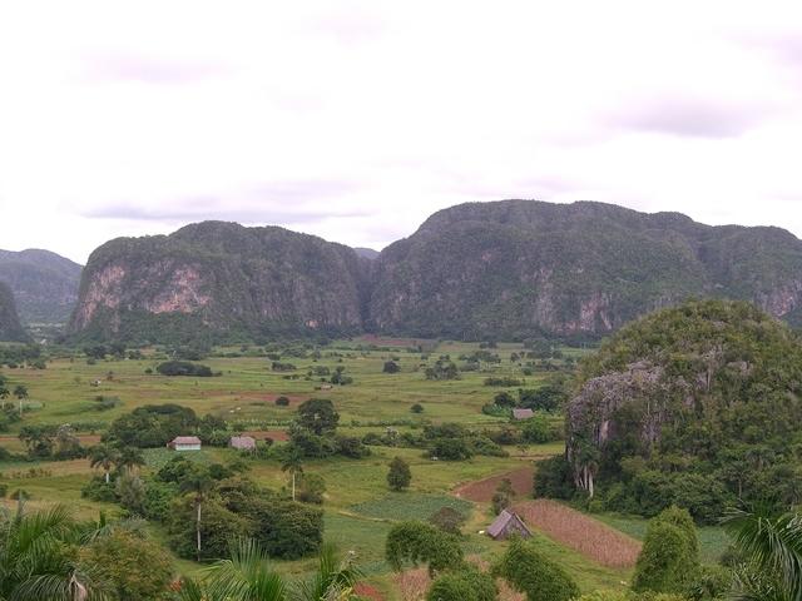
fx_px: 1321
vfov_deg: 25.7
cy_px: 300
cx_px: 401
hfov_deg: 33.8
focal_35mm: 57
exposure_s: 1/250
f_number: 5
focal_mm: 11.8
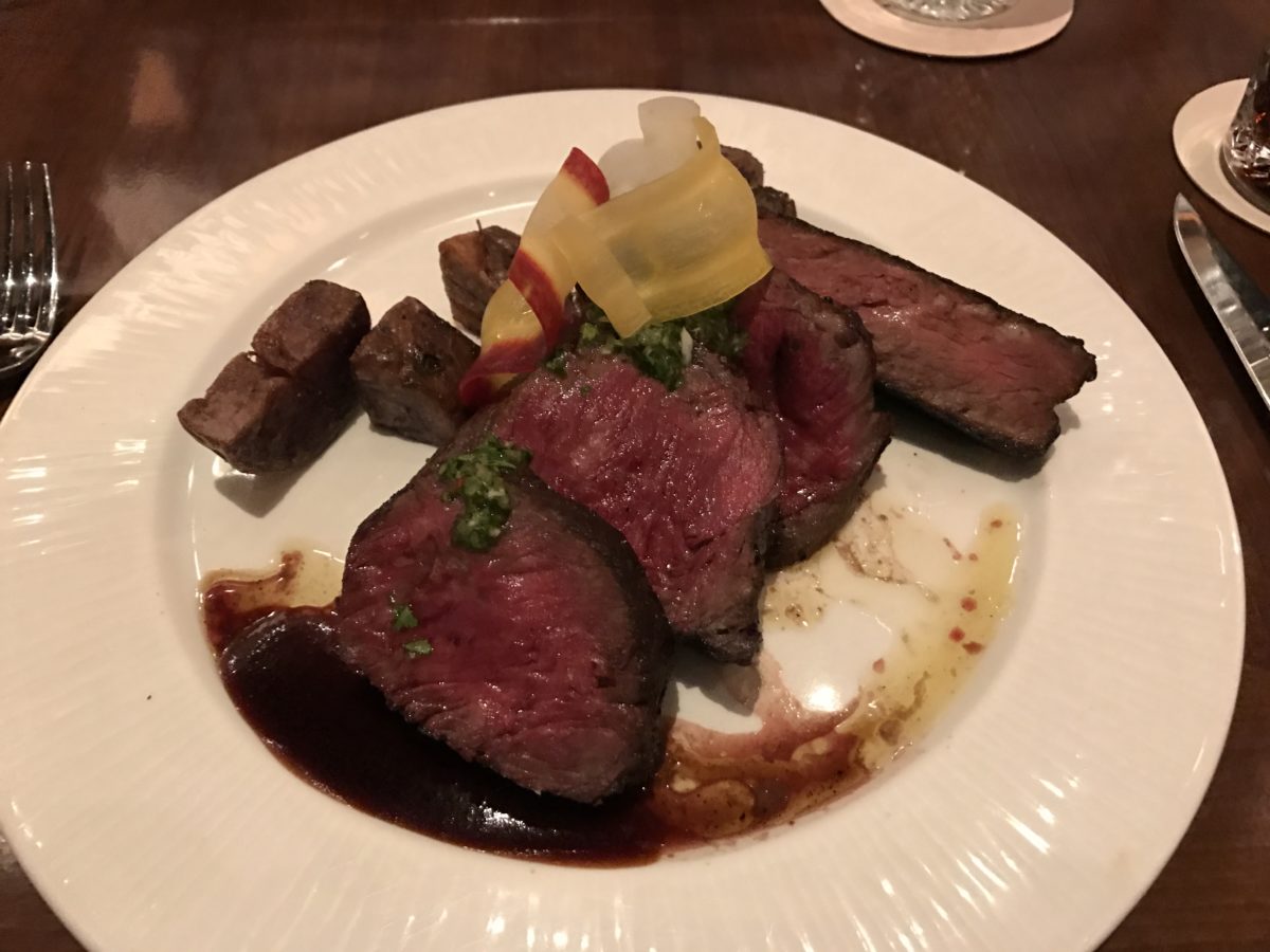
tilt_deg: -52.2
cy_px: 476
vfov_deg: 49.7
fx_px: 1027
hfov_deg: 63.4
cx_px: 635
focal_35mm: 28
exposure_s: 1/4
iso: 100
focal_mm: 3.99
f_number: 1.8
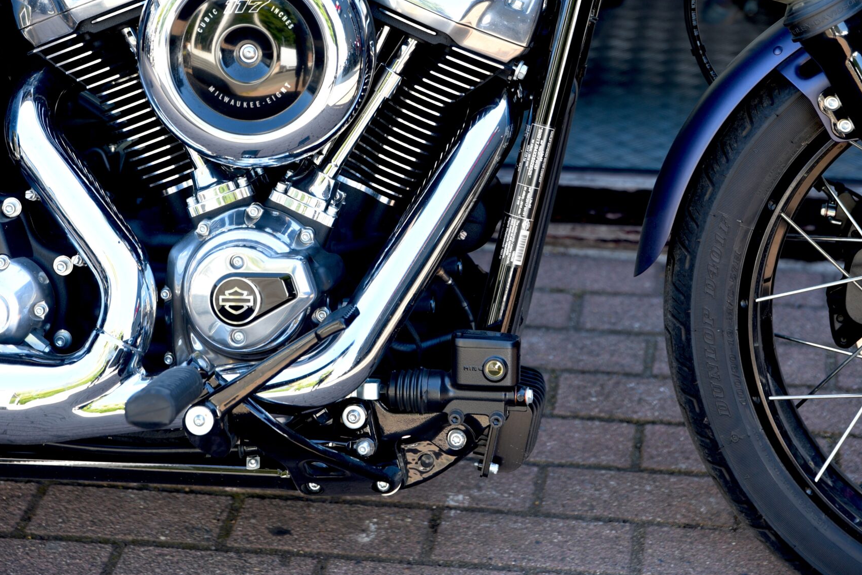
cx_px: 434
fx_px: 2538
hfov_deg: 19.3
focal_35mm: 106
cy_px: -38
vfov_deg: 12.7
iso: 100
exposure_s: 1/60
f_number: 3.5
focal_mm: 70
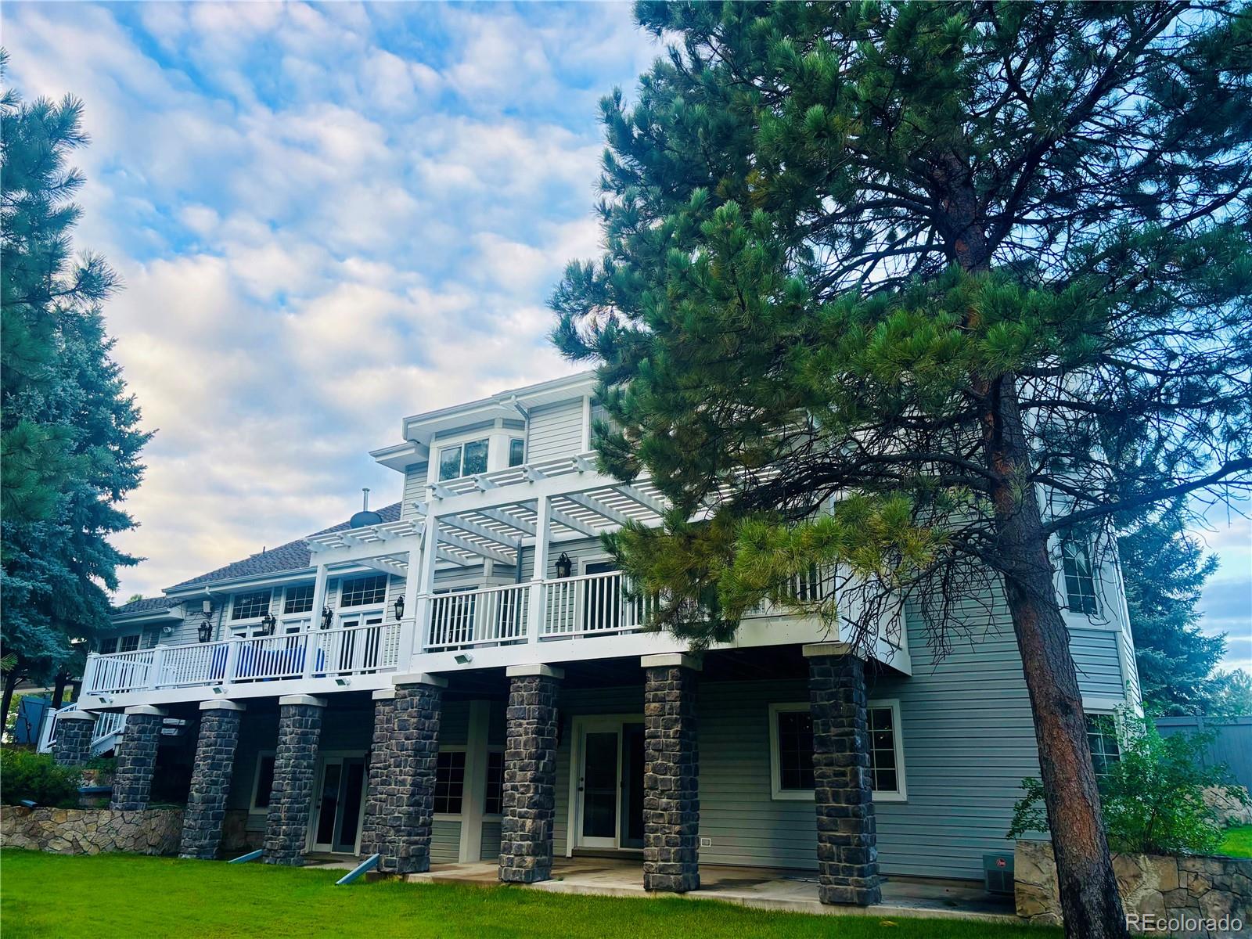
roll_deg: -1.2
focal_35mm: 26
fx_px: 940
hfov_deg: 67.3
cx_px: 626
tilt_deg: +18.7
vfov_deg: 53.1
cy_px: 470
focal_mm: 5.96
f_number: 1.6
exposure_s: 1/303
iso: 50
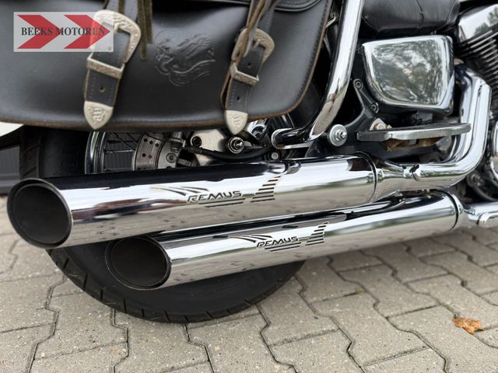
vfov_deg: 56.8
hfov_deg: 71.6
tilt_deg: -16.4
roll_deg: -1.8
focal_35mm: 24
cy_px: 186
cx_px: 249
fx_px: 345
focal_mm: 6.76
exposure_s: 1/270
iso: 100
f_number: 1.78
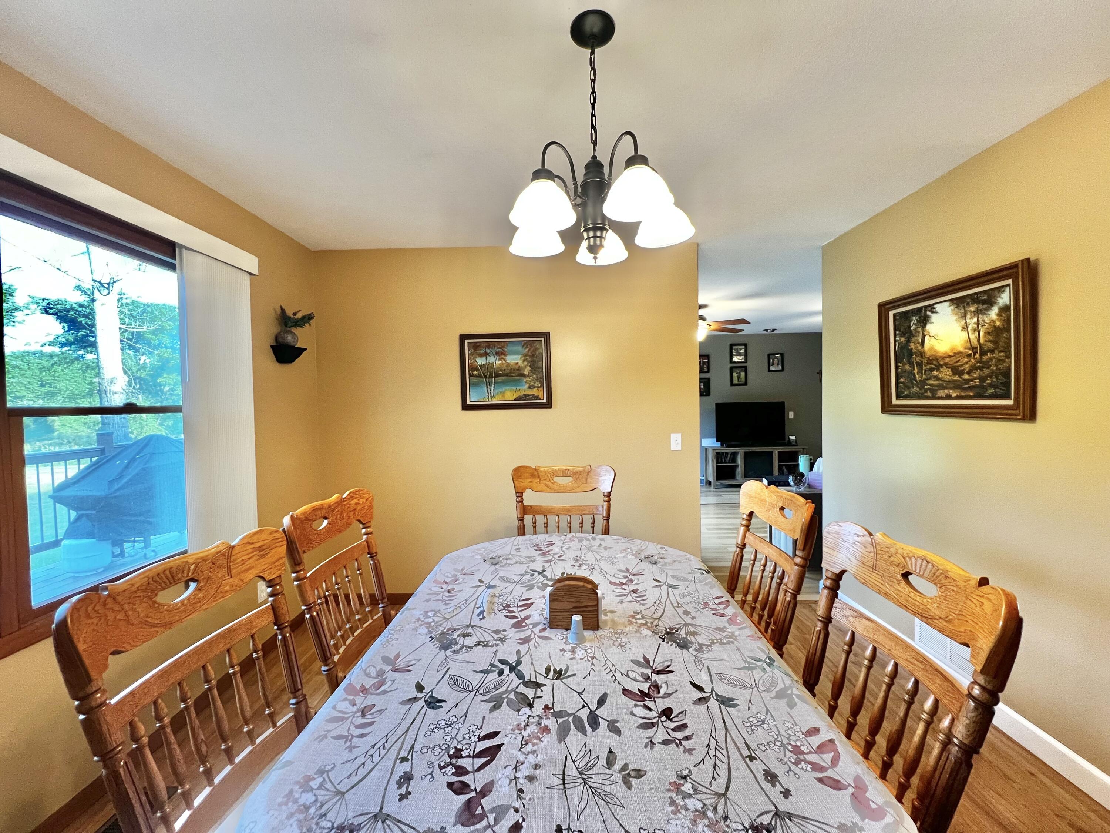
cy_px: 416
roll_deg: +0.7
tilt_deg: -2.5
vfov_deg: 89.9
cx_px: 555
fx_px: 417
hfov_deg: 106.2
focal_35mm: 13
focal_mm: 1.57
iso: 200
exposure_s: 1/60
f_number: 1.8
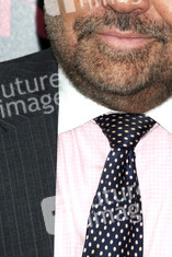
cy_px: 45
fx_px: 2433
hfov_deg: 4.0
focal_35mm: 340
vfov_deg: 6.1
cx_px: 130
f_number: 6.3
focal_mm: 200
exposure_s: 1/250
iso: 500
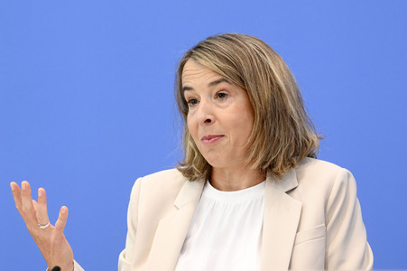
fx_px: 1378
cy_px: 136
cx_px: 204
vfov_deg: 11.2
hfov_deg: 16.8
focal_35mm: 122
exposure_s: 1/500
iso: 4000
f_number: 6.3
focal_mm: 122
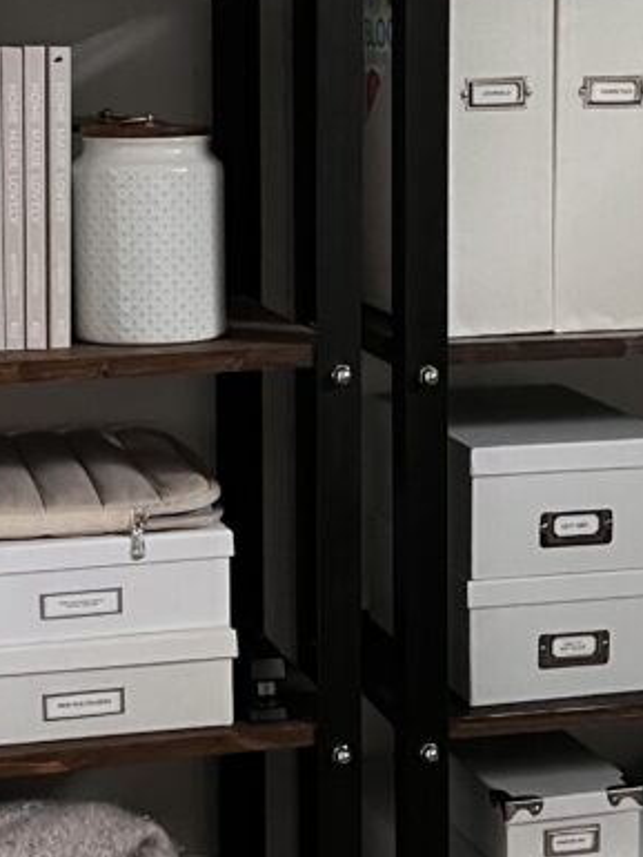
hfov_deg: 16.4
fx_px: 2228
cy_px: 384
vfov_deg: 21.8
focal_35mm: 90
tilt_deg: -9.6
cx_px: 269
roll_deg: +2.8
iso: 500
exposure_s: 1/30
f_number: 1.5
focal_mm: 5.7
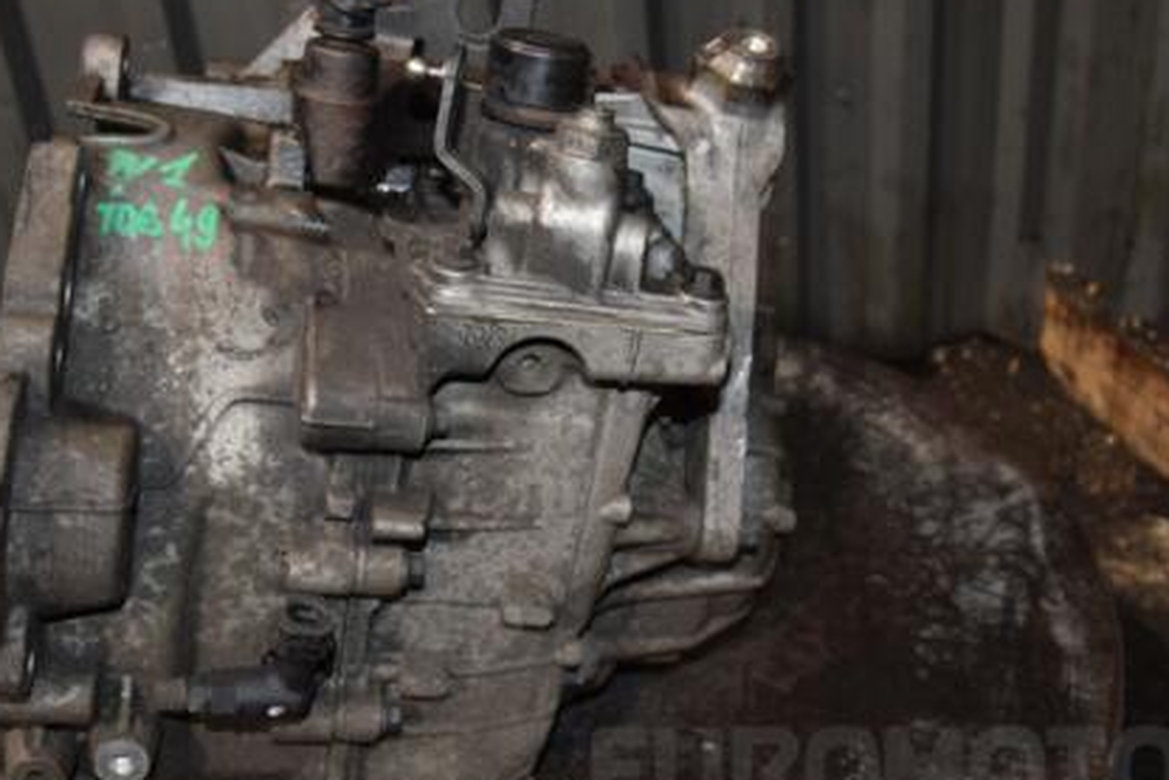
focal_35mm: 39
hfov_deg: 49.5
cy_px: 394
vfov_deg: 34.2
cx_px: 538
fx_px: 1267
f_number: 5
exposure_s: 1/60
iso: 800
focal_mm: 18
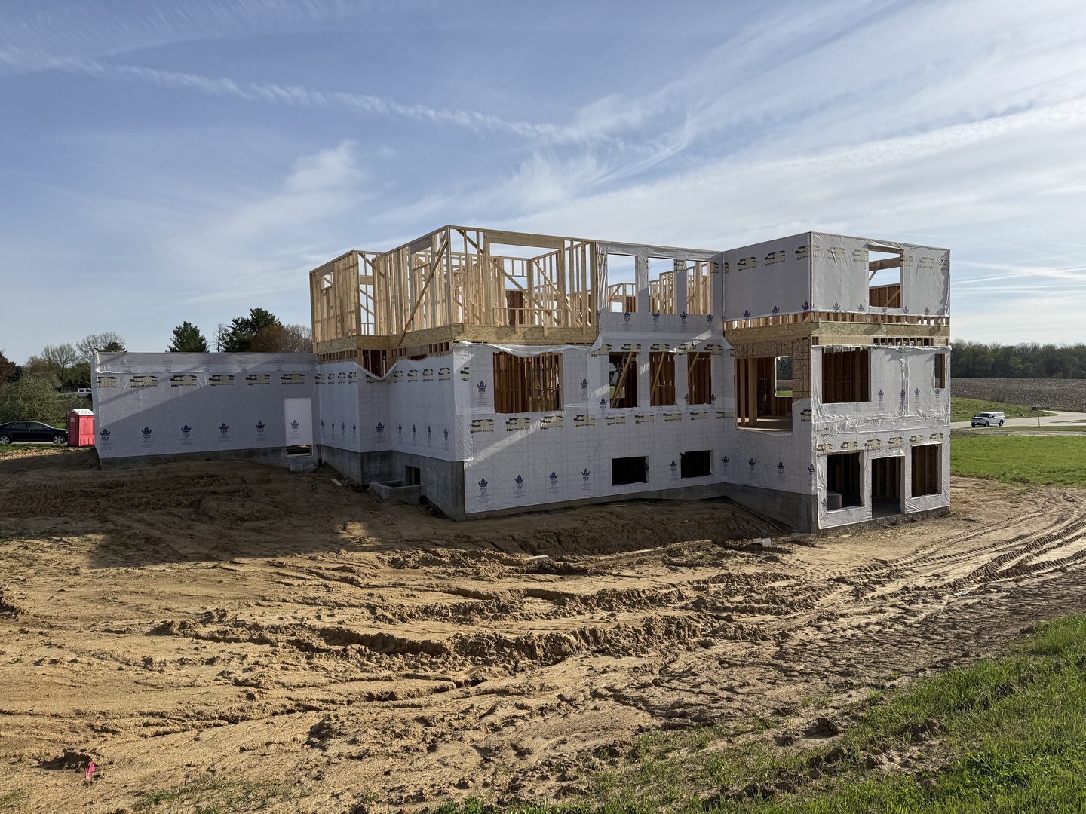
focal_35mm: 24
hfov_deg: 71.6
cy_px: 407
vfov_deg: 56.8
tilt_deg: -2.4
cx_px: 543
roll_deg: +2.0
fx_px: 753
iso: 80
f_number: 1.78
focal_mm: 6.76
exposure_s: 1/6173
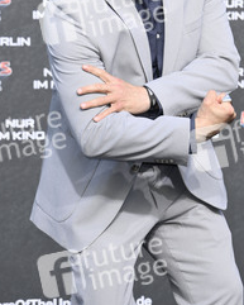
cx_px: 139
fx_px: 2039
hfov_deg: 6.8
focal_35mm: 226
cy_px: 78
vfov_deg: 8.5
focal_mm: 145
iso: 250
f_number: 6.3
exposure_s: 1/250
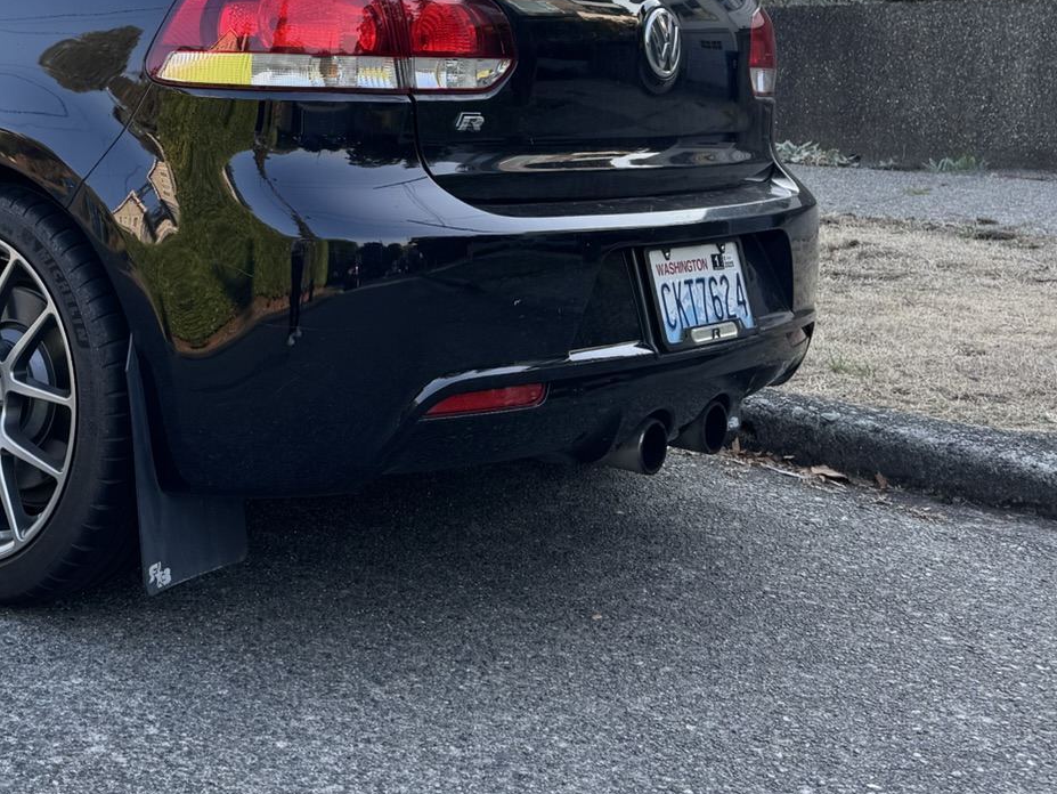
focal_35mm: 53
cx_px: 72
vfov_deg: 26.5
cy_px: 59
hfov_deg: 33.9
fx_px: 1619
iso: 80
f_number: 1.78
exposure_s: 1/572
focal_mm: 6.76
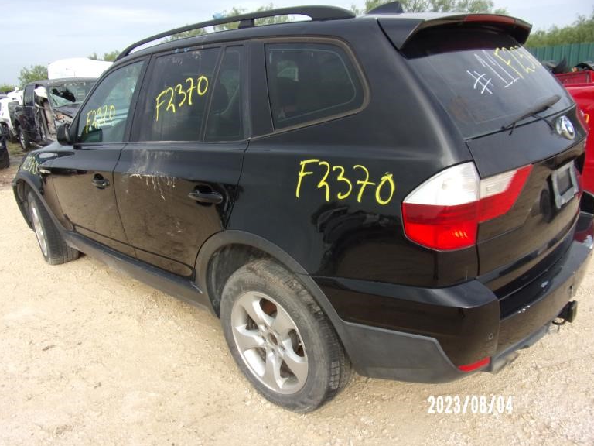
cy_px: 224
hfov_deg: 69.4
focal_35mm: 25
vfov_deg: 54.9
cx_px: 295
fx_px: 429
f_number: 3.3
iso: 80
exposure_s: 1/480
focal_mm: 4.3
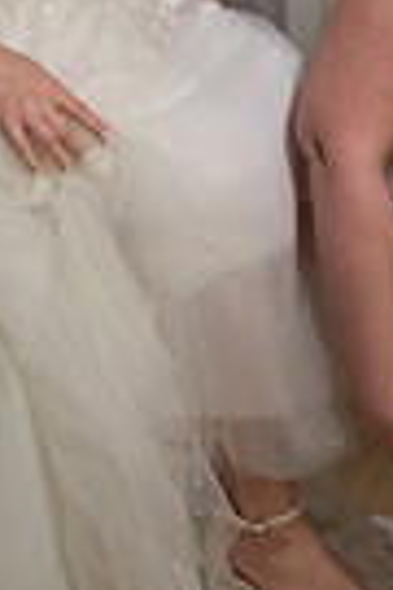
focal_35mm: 167
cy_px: -179
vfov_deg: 12.0
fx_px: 2734
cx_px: 334
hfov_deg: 8.2
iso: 1000
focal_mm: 50
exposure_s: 1/400
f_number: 2.5
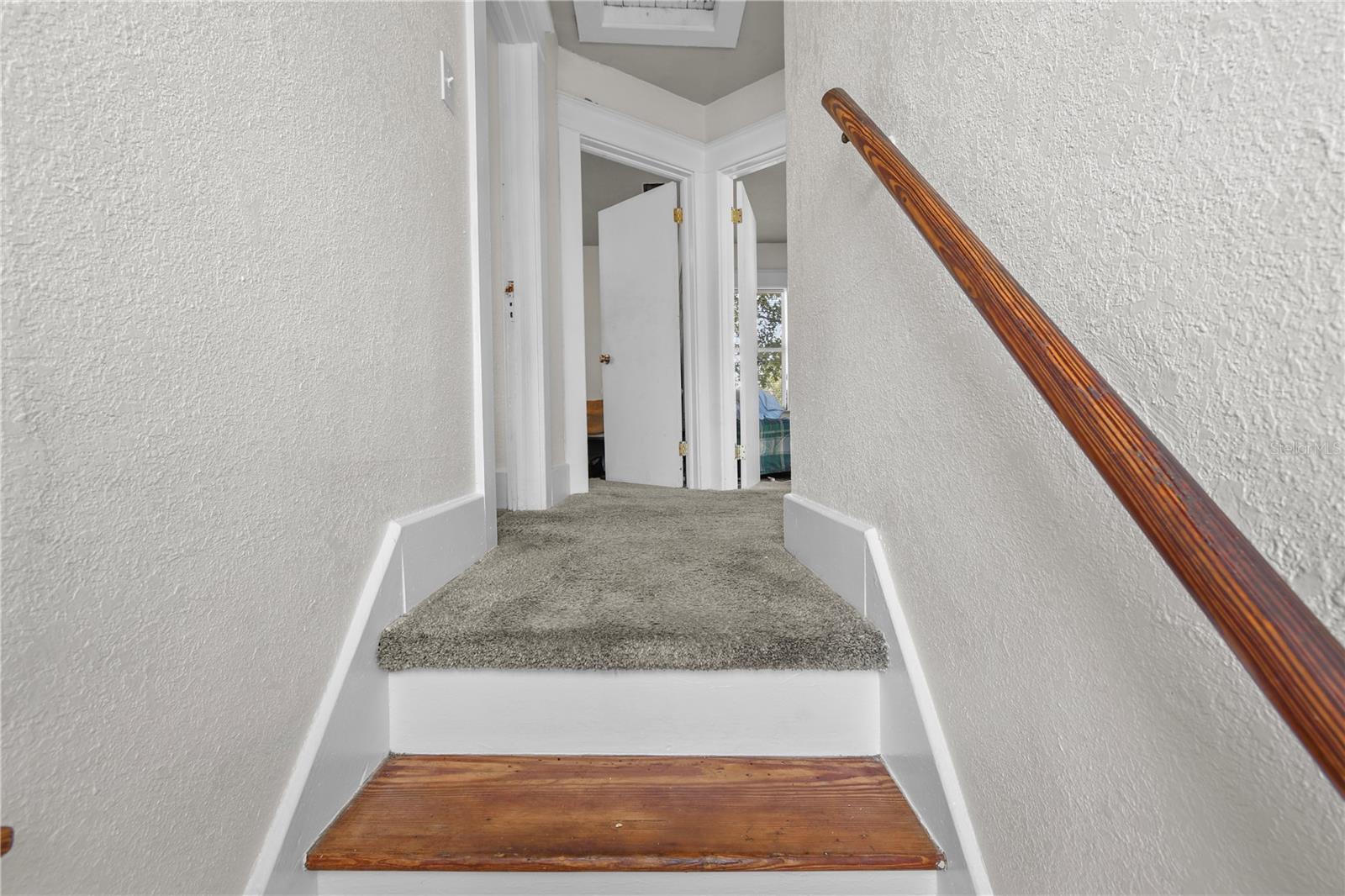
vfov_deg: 77.3
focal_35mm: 15
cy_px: 448
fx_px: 560
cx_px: 672
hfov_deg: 100.4
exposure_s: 1/3
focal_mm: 10
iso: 100
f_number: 7.1
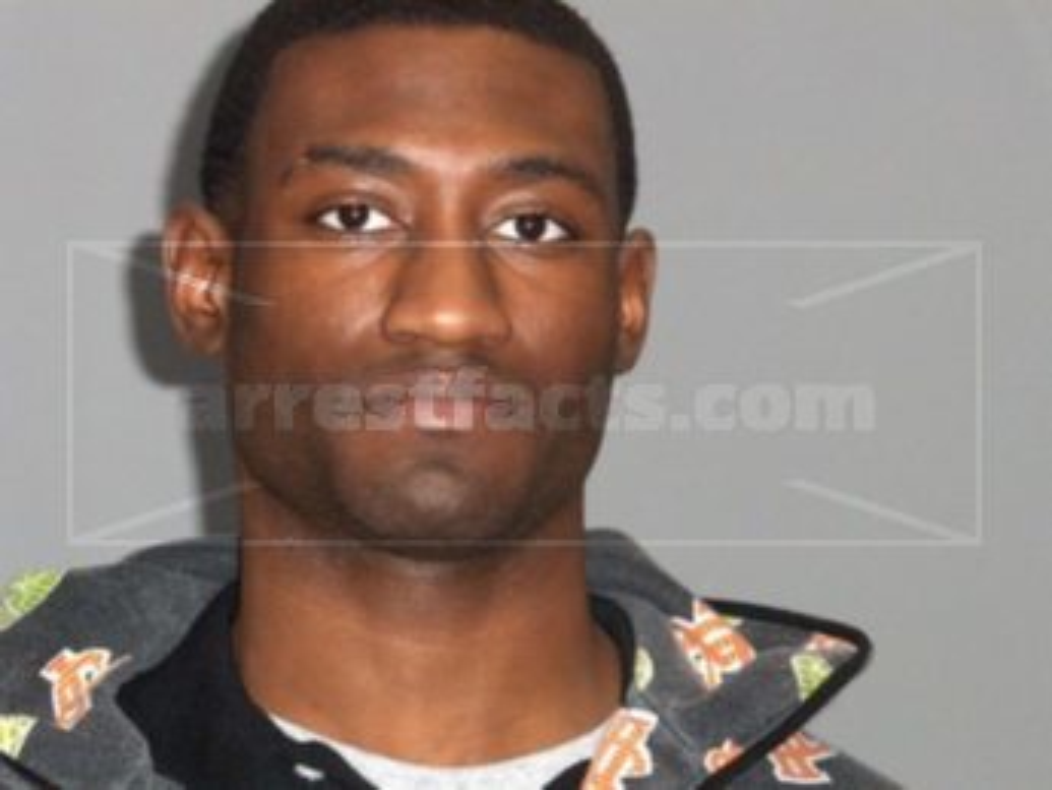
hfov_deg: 16.8
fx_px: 3557
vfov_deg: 12.7
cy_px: 395
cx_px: 526
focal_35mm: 117
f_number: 4.5
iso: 142
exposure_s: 1/150
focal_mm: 24.2
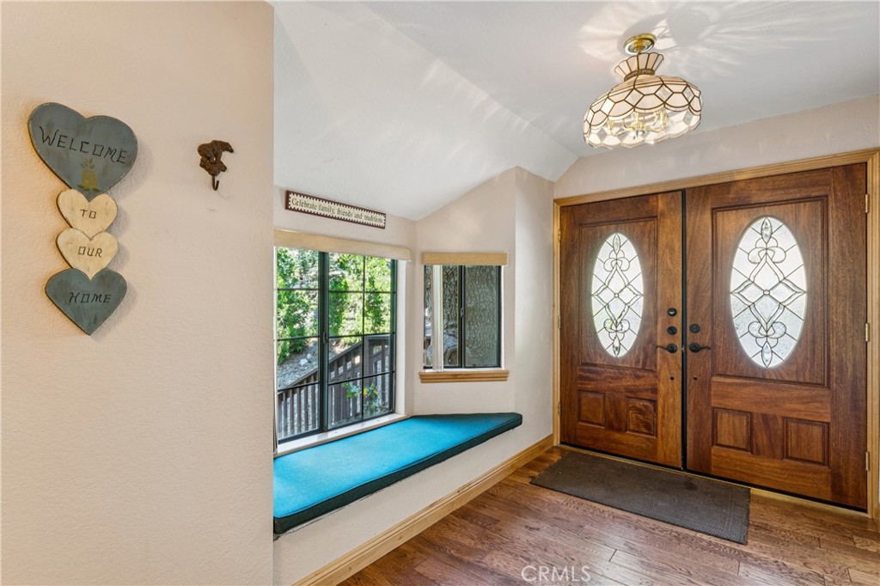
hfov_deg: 92.6
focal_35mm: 17
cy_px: 293
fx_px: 420
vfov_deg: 69.8
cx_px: 440
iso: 100
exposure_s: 1
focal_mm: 17.2
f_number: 13
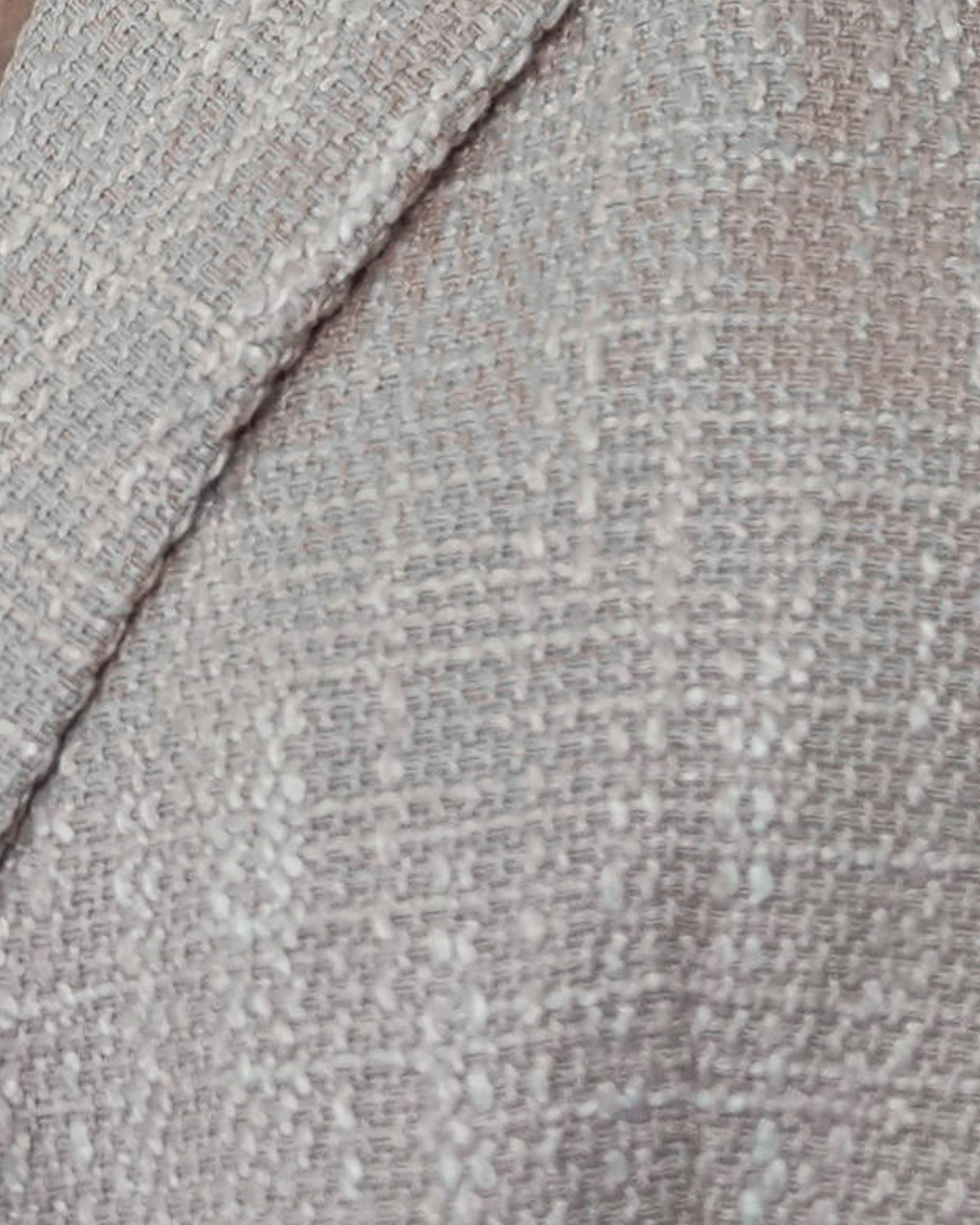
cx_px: 280
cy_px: -1375
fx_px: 8957
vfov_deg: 7.5
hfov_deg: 6.3
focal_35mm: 247
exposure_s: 1/250
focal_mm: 41
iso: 320
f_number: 2.8
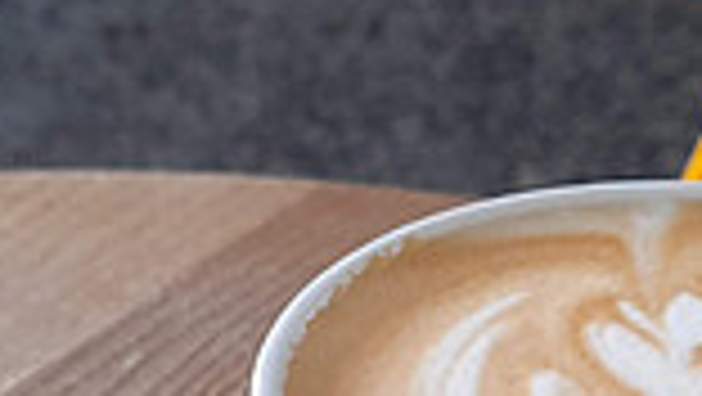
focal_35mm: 101
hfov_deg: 21.1
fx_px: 1881
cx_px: 374
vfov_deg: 11.3
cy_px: 664
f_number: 2
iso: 50
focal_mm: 4.6
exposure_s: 1/50
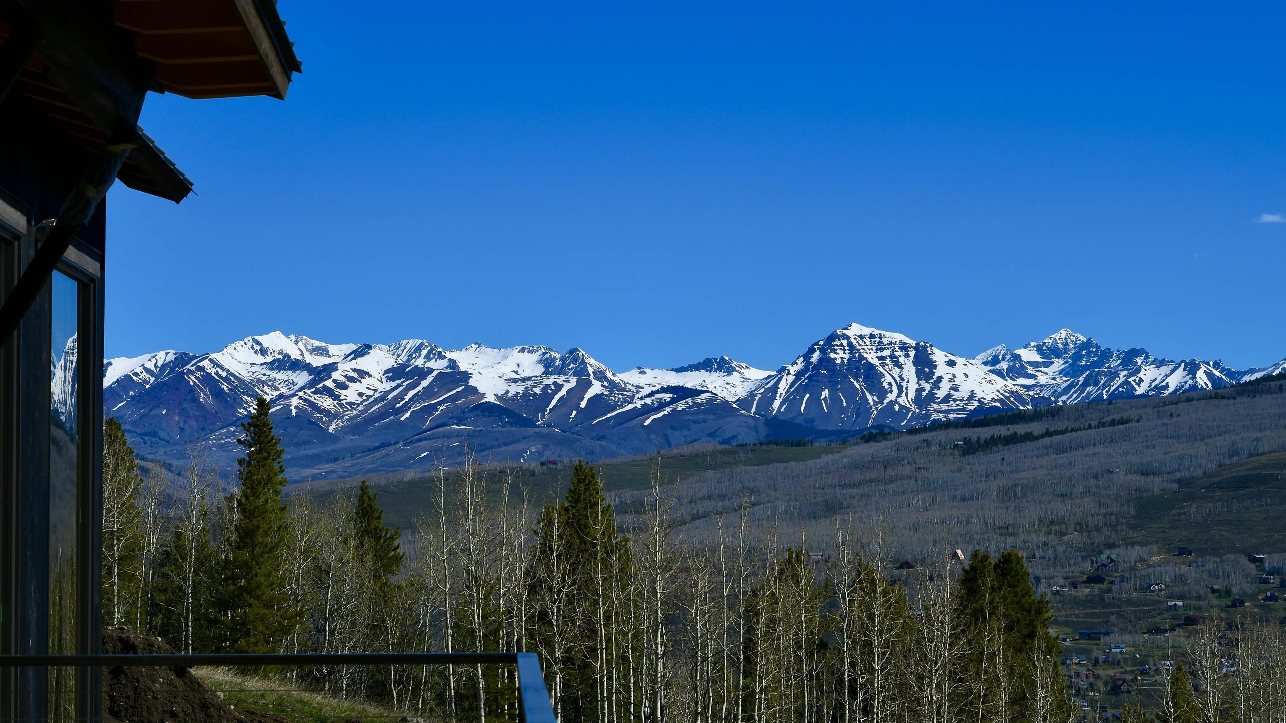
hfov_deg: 25.9
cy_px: 358
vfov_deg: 14.7
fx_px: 2796
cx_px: 644
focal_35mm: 82
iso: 100
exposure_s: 1/800
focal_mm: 52
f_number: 7.1
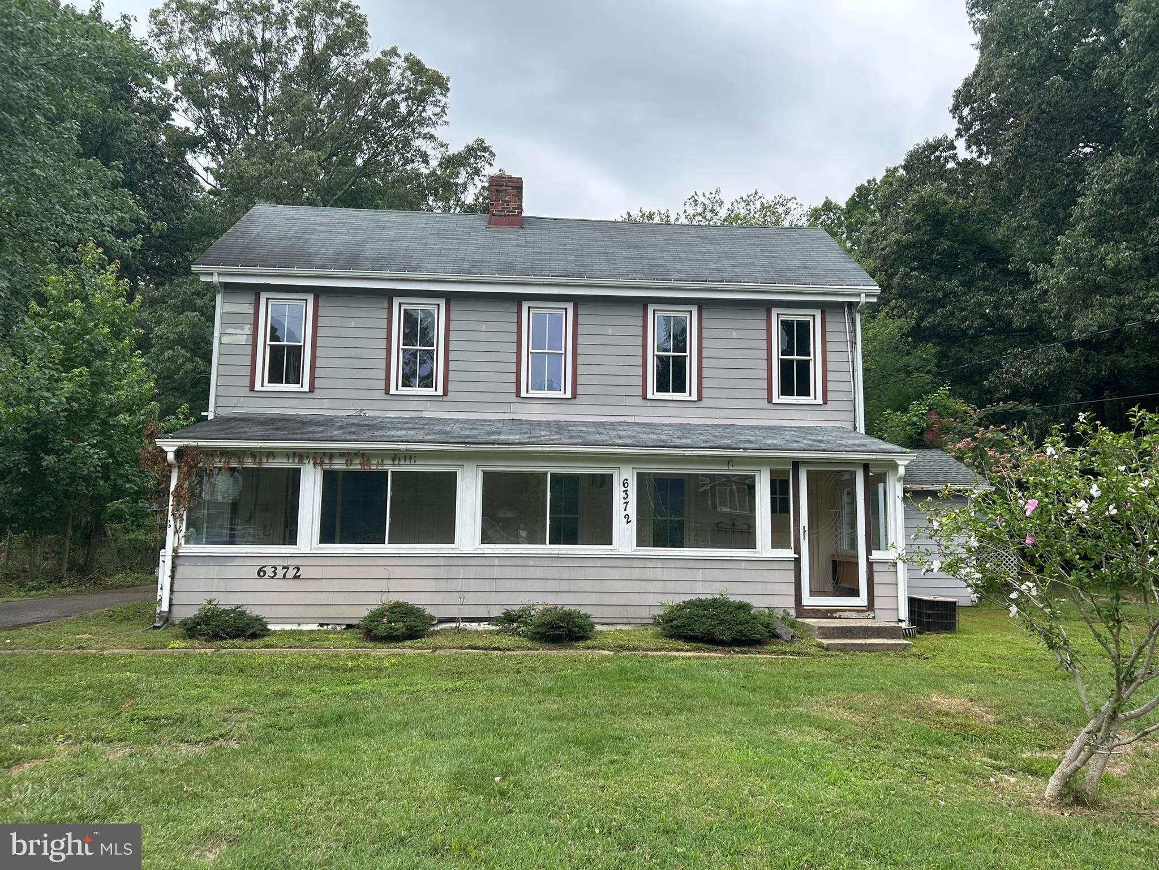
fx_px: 871
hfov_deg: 67.3
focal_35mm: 26
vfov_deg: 53.1
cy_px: 435
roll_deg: -0.5
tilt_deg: +6.9
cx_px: 580
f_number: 1.5
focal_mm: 5.7
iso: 50
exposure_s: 1/1869
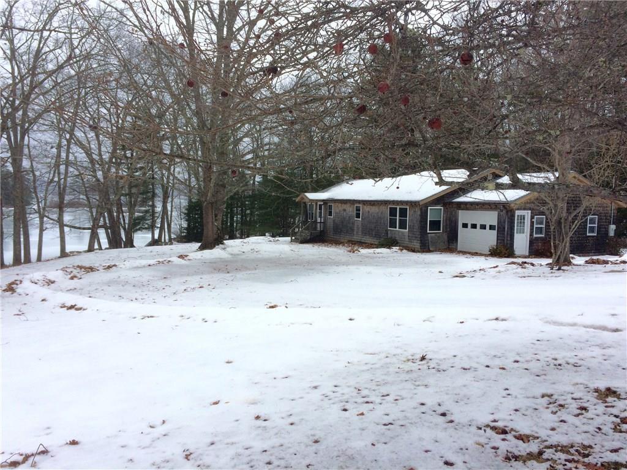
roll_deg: +0.8
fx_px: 525
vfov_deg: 48.2
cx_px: 314
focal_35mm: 29
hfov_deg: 61.7
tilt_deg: -5.6
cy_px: 235
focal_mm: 4.15
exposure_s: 1/612
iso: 32
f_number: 2.2
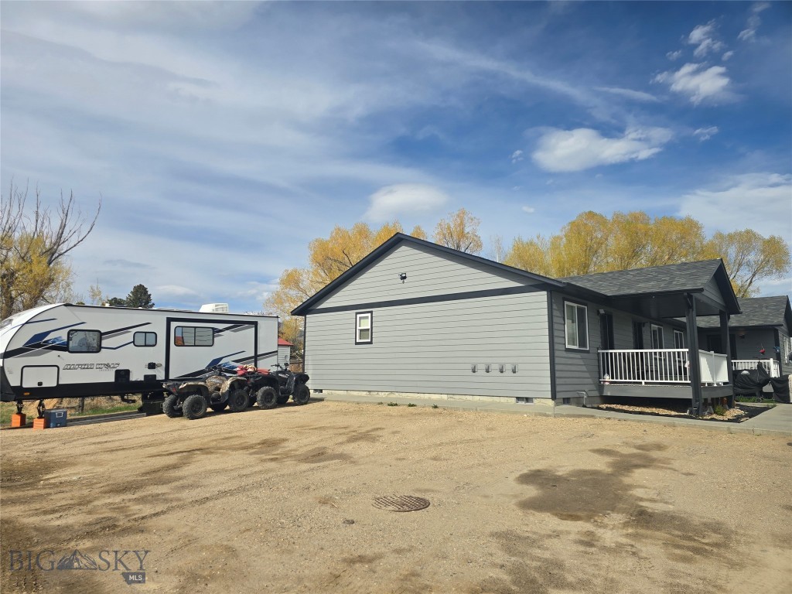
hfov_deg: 73.9
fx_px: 526
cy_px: 297
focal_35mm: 23
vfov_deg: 58.9
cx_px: 396
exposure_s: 1/1120
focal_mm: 6.3
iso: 12
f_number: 1.7
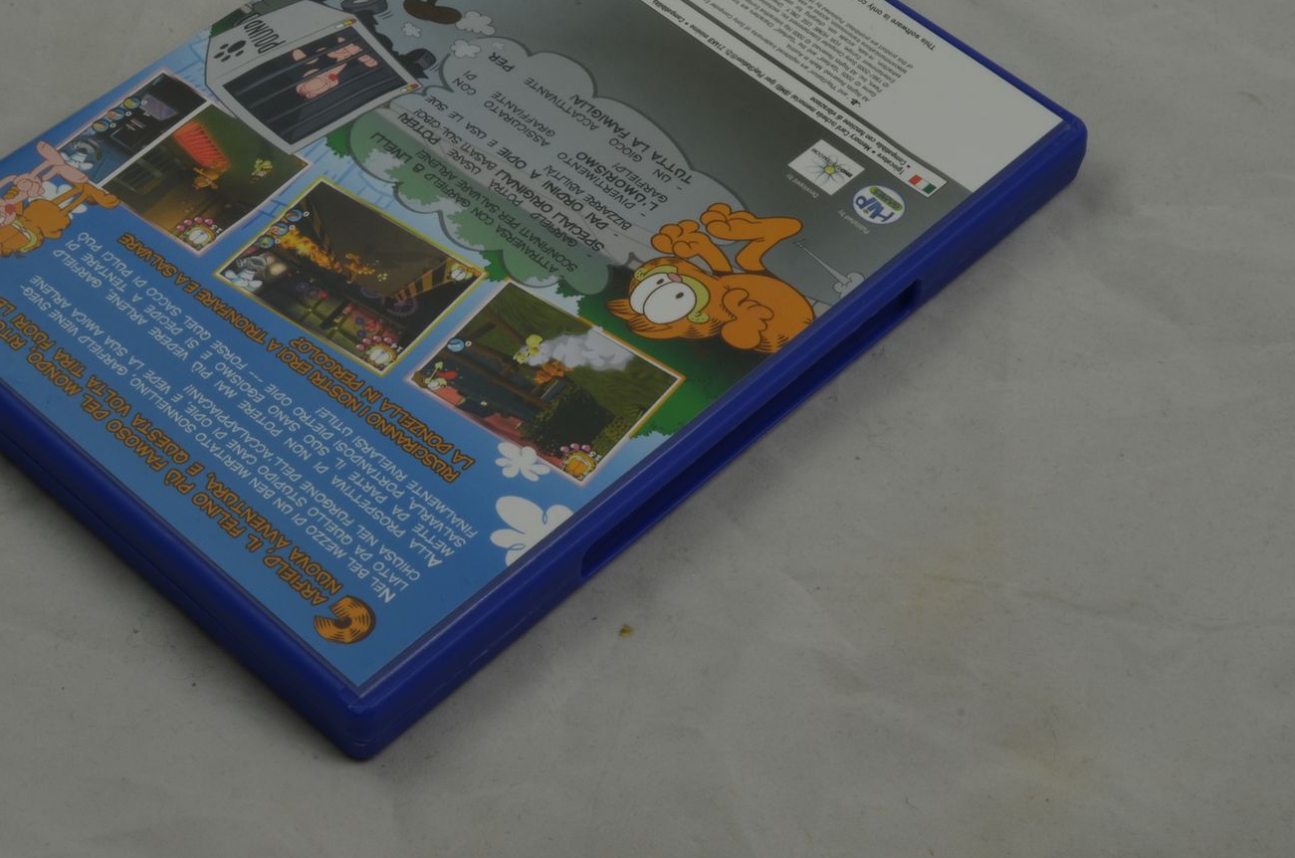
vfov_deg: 16.4
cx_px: 523
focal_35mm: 83
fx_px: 2980
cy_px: 295
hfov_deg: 24.5
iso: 100
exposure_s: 1/3
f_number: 20
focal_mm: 40
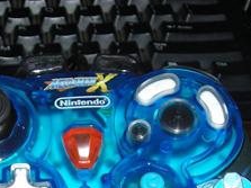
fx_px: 790
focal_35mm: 109
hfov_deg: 17.9
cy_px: 244
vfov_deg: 13.1
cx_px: 52
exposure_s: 1/60
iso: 50
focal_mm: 6.3
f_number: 3.2
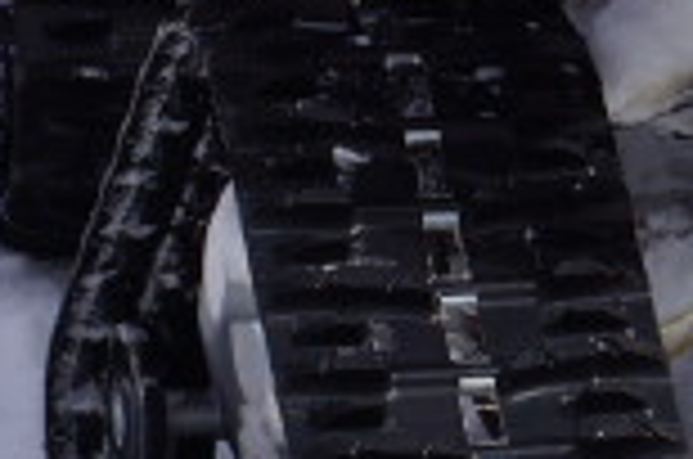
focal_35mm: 654
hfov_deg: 3.1
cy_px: -572
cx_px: 1274
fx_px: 12563
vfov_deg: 2.1
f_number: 11
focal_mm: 70
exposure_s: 1/200
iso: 100
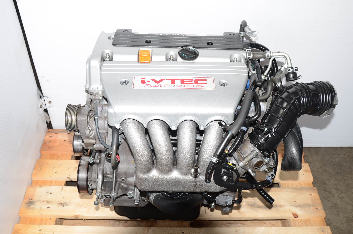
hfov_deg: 53.2
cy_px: 117
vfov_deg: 36.7
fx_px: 352
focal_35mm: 36
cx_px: 176
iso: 100
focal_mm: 24
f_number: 5.6
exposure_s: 1/60
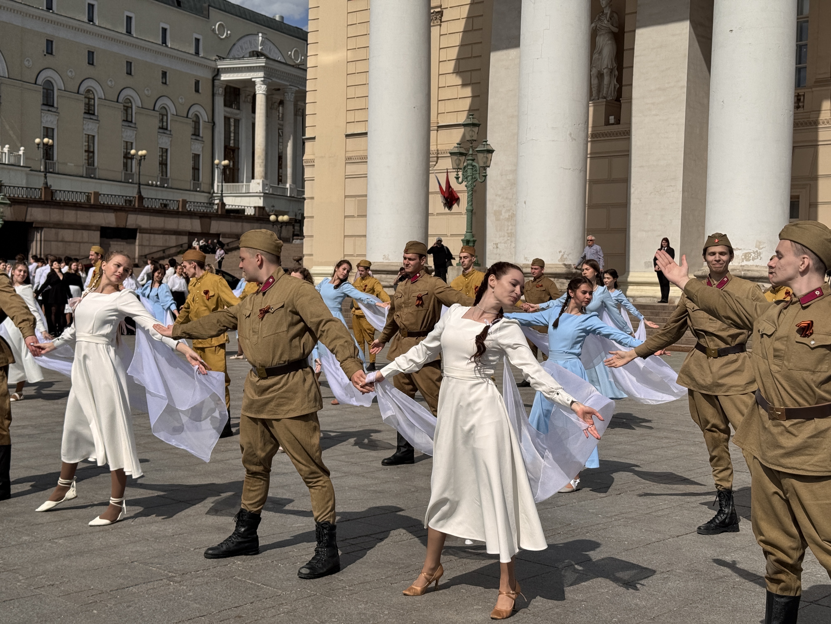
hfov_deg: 39.7
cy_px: 312
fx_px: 1152
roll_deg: -2.1
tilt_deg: -2.1
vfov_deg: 30.3
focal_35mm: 48
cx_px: 416
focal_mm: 6.76
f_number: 1.78
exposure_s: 1/12500
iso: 80
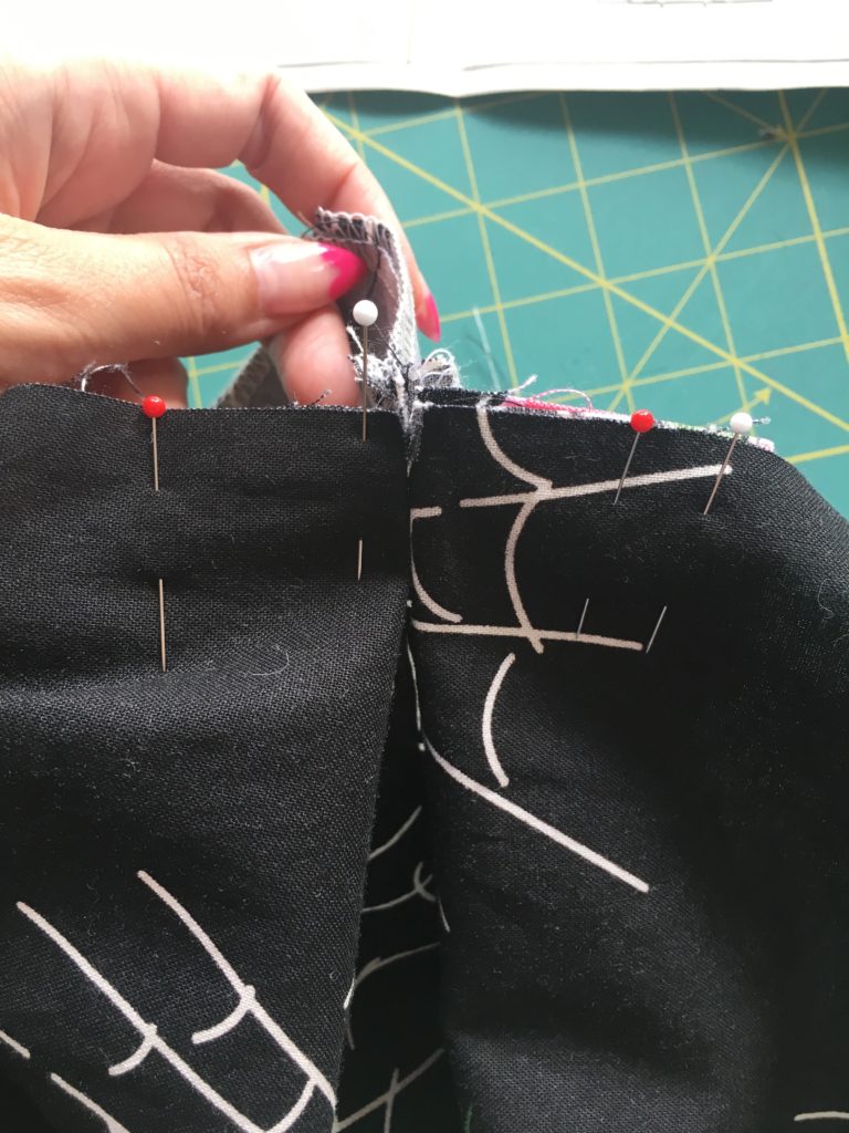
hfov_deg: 48.2
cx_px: 424
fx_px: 948
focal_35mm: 29
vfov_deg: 61.7
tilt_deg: -81.0
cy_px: 566
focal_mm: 4.15
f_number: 2.2
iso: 25
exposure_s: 1/30
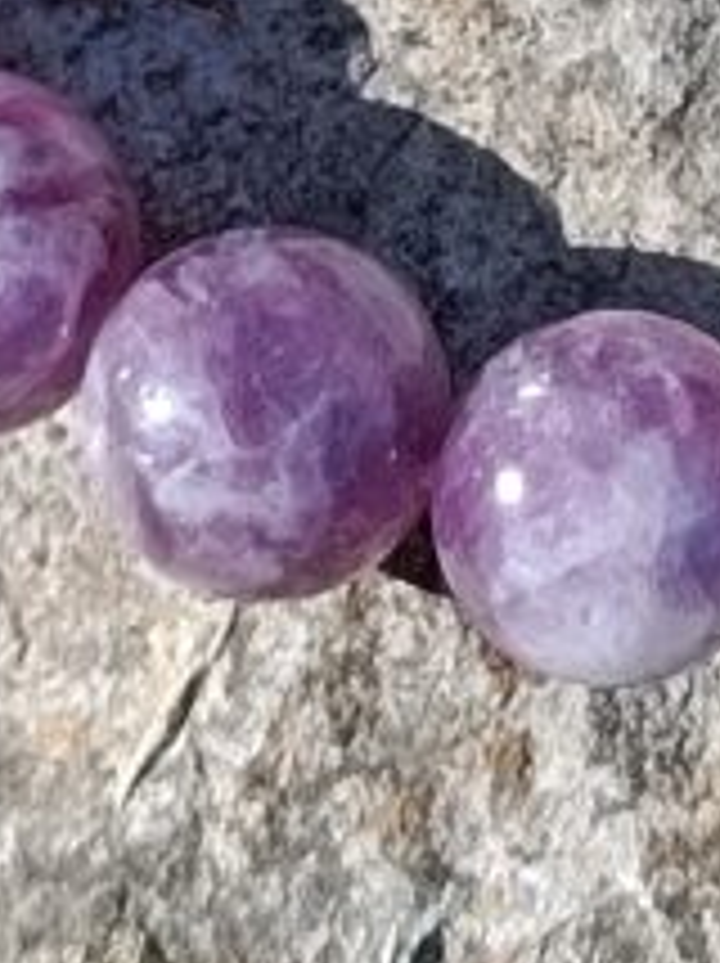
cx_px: 824
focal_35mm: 230
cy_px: -814
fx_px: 6391
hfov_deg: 6.4
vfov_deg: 8.3
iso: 50
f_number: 1.7
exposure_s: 1/235
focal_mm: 5.24
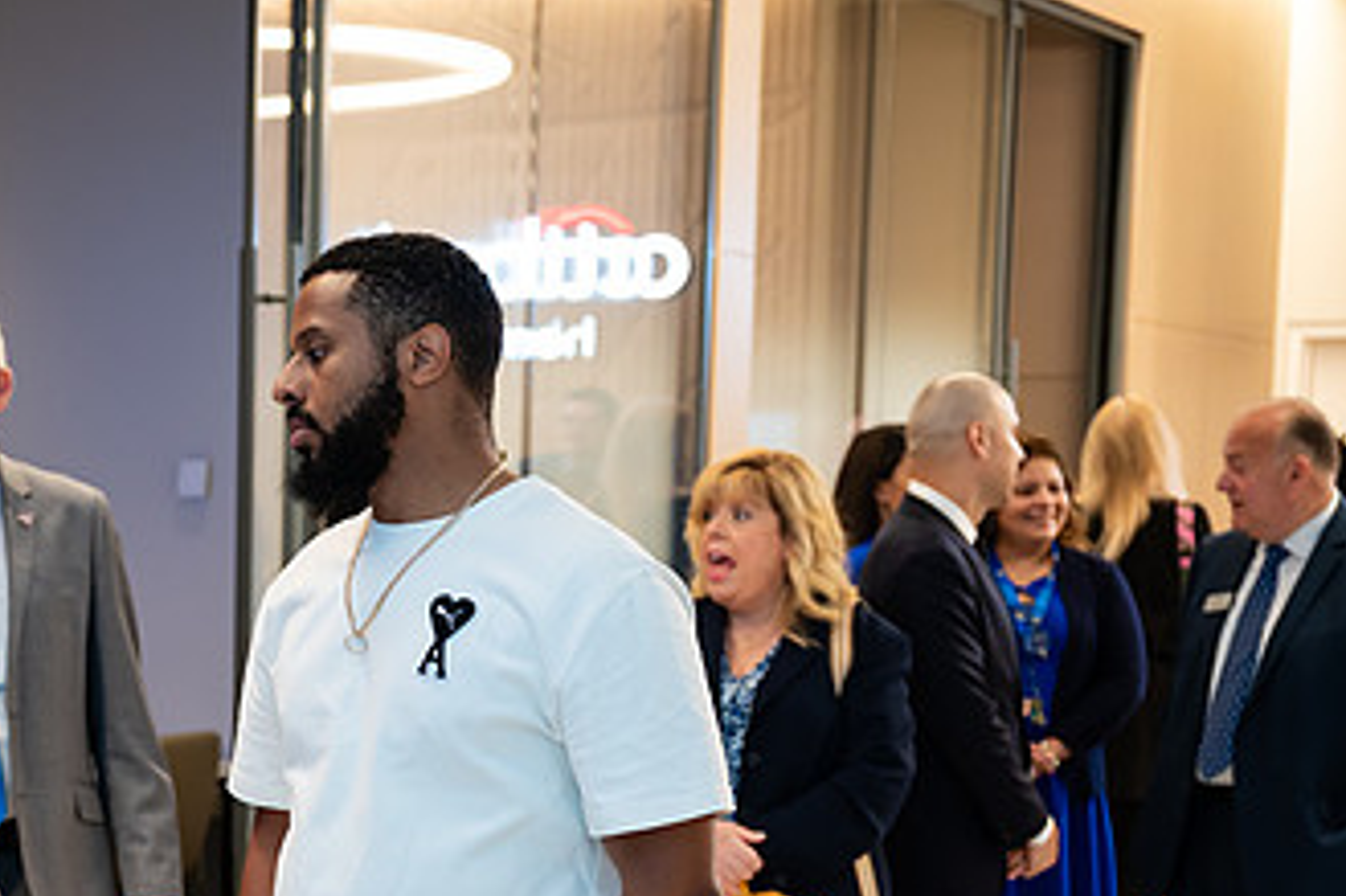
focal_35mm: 77
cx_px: 188
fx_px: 2877
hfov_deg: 25.7
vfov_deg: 17.5
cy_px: 786
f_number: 3.2
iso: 1000
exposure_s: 1/200
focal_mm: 43
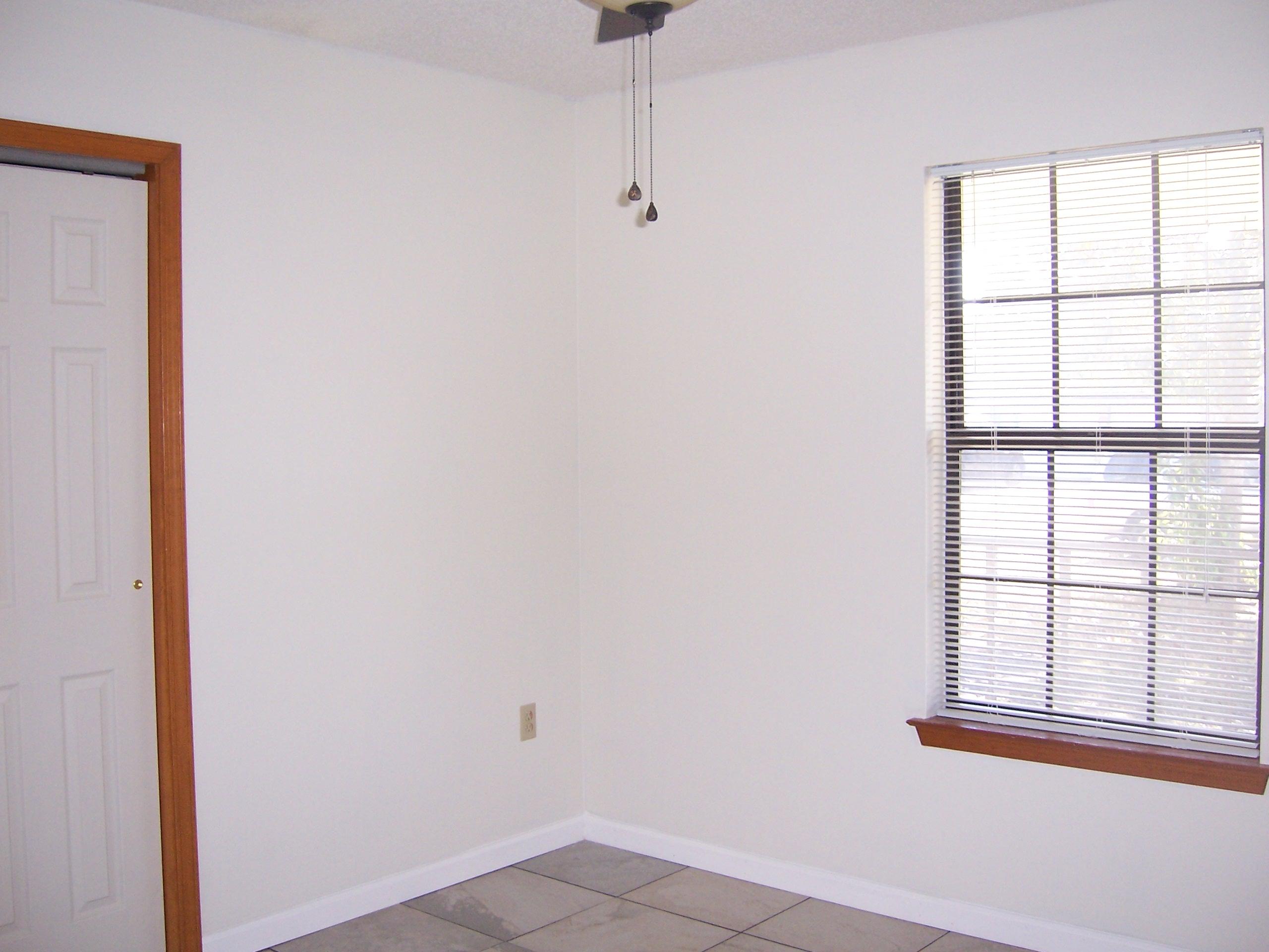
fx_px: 1320
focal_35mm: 36
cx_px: 634
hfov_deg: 51.4
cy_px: 476
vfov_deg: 39.7
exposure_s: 1/60
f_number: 3
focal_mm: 6
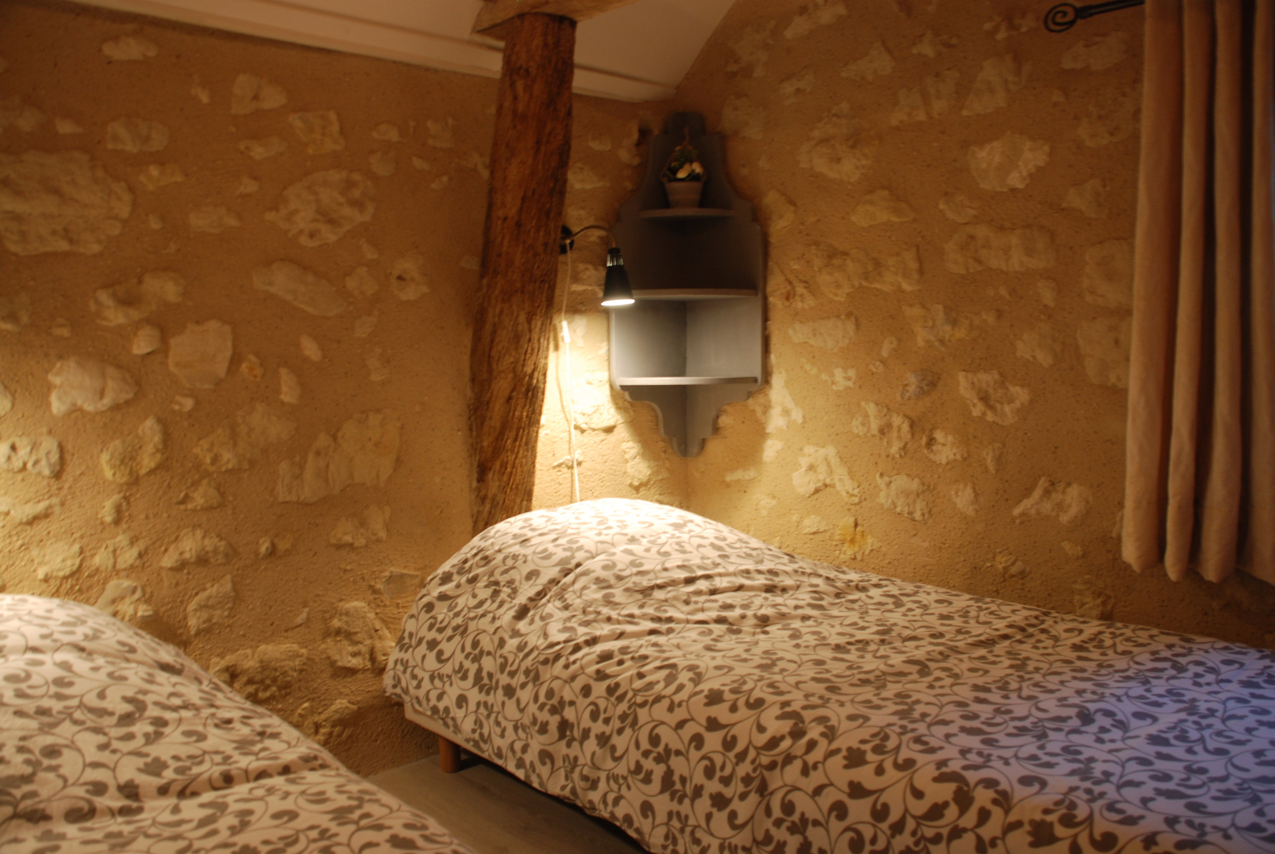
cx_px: 638
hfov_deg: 61.9
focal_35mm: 30
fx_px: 1064
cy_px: 427
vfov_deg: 43.7
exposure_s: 1/10
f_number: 3.8
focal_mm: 20
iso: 250
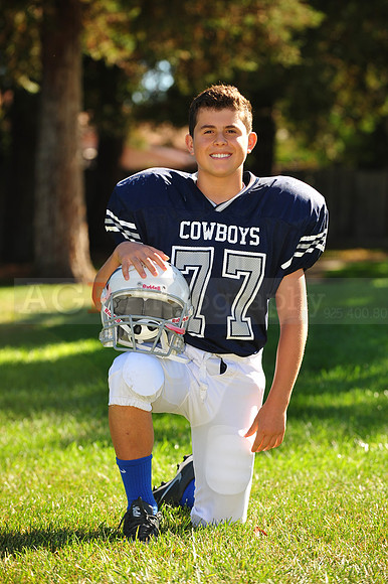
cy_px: 292
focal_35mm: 150
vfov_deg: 13.7
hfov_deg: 9.1
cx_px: 194
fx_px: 2428
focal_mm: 150
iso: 200
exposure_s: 1/400
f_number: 4.5
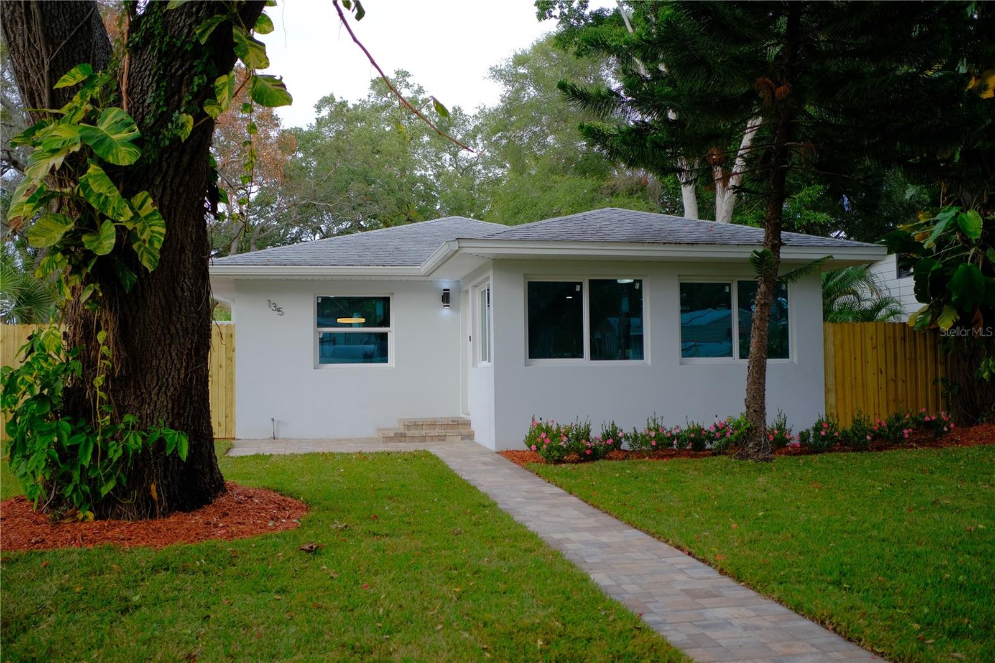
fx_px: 967
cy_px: 332
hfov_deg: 54.4
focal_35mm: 35
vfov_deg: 37.8
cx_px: 498
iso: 200
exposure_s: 1/800
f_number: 2.2
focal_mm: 23
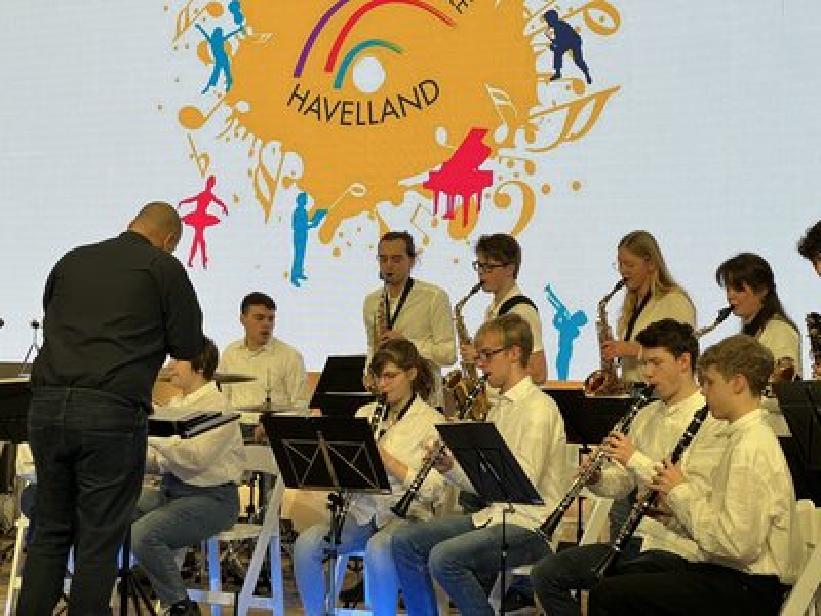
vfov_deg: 19.1
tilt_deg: +2.6
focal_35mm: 77
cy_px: 308
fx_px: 1826
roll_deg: -1.0
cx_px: 410
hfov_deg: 25.3
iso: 100
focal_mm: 9
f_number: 2.8
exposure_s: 1/120
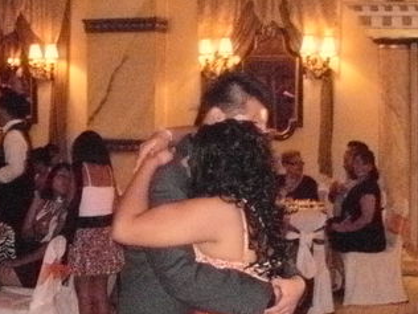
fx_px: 881
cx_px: 197
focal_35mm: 73
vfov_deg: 20.2
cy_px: 178
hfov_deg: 26.7
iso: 1600
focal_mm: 6.3
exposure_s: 1/30
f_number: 3.5
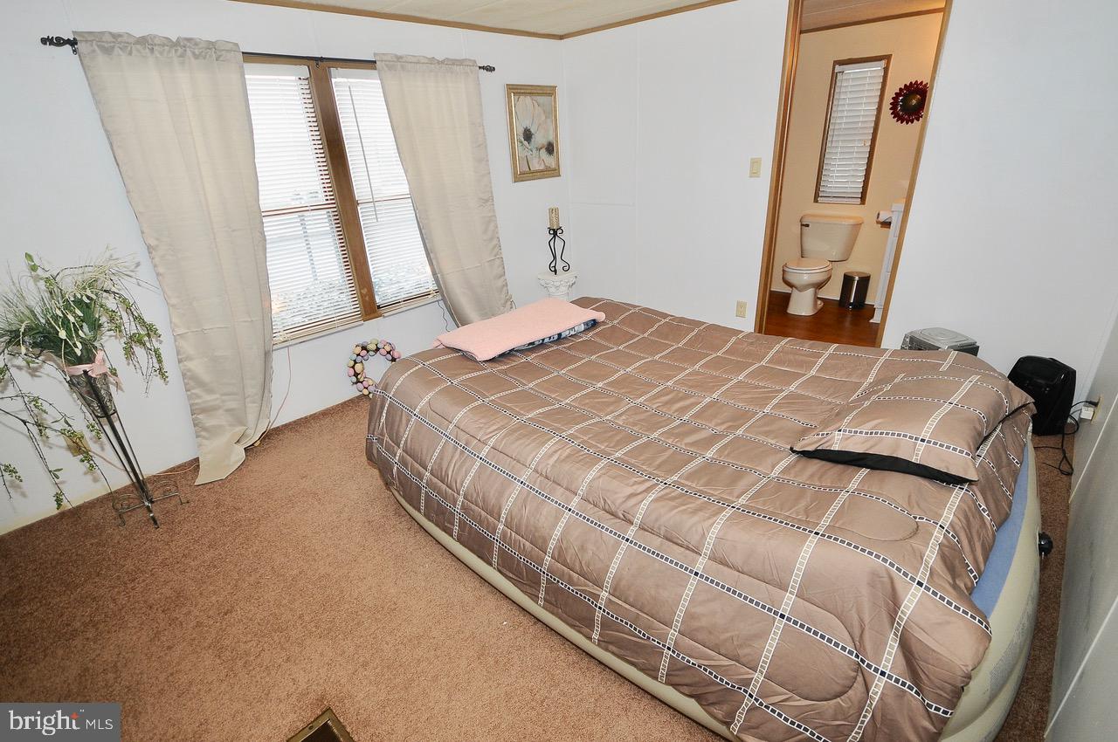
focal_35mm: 15
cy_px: 371
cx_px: 559
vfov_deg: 77.2
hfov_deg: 100.5
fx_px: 465
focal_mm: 10
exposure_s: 1/60
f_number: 6.3
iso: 500
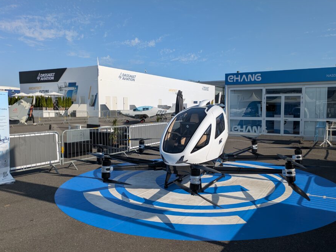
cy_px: 130
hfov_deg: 61.5
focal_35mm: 29
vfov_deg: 48.3
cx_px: 187
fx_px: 282
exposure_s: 1/3559
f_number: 1.89
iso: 49
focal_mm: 5.43
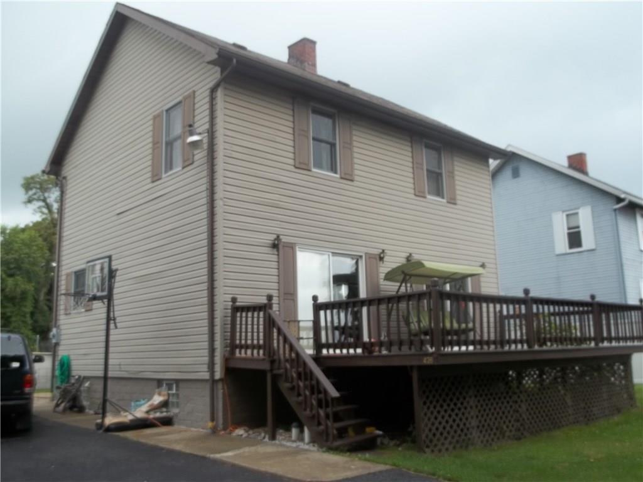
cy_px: 241
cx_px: 322
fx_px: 613
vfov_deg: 42.9
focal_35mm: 33
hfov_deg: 55.4
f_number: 3.3
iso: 64
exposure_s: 1/200
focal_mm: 5.9
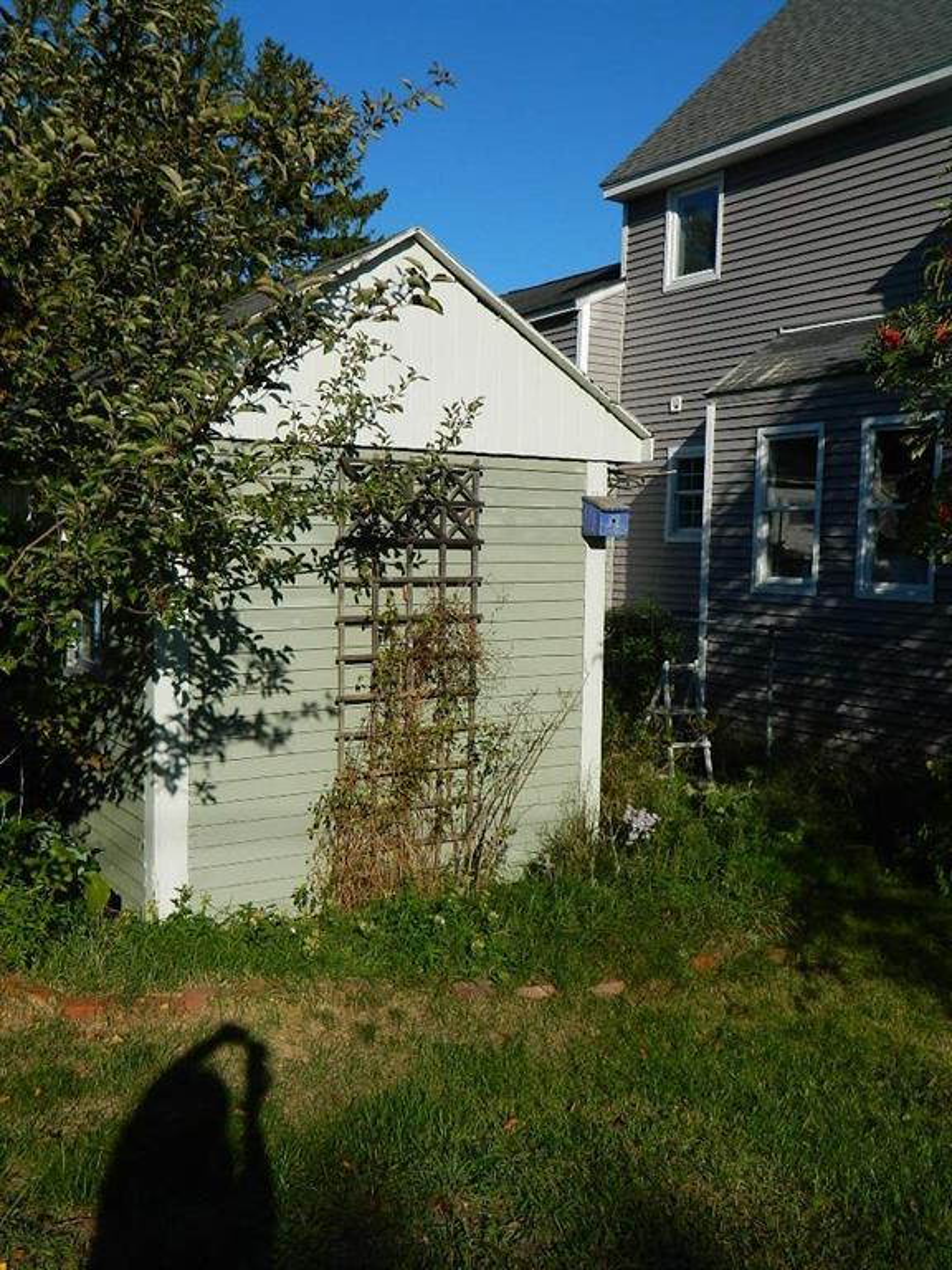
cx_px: 476
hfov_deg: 40.7
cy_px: 635
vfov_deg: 52.6
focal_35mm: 35
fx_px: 1283
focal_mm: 6.2
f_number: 9.4
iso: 80
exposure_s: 1/250
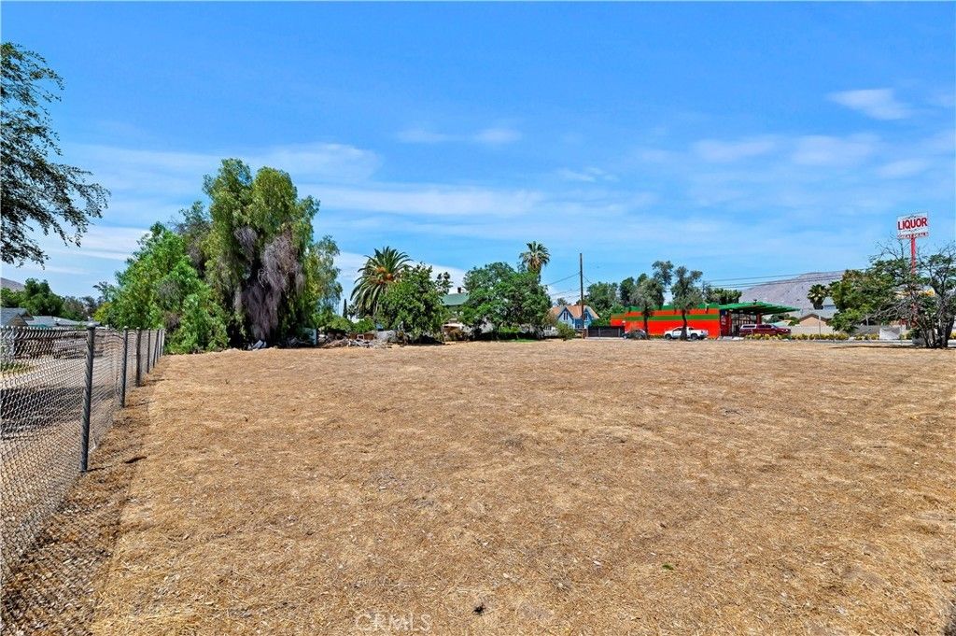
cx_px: 478
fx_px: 371
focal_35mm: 14
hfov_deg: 104.3
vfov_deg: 81.1
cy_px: 318
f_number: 22
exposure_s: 1/60
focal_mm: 14
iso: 125
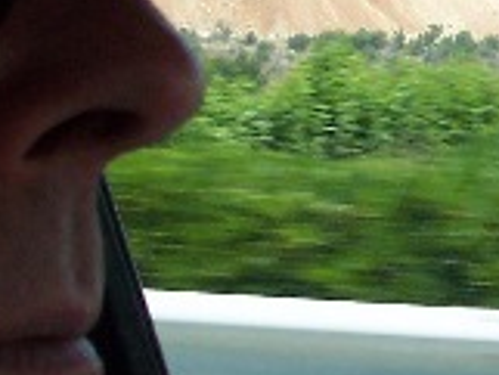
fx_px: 2727
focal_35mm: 189
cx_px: 905
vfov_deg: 7.8
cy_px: -28
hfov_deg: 9.9
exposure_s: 1/350
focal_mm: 8
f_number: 4.8
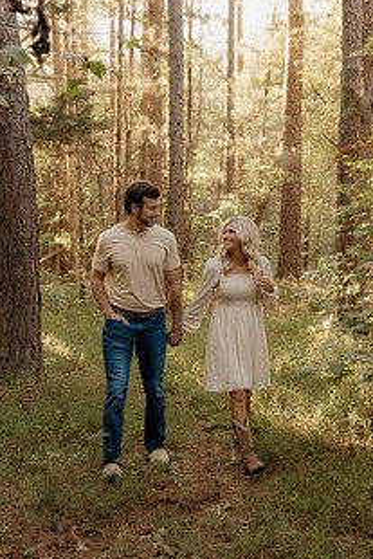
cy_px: 252
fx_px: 947
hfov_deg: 22.3
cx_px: 198
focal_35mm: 61
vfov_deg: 32.8
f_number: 2.8
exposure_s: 1/125
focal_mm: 28.5
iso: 500
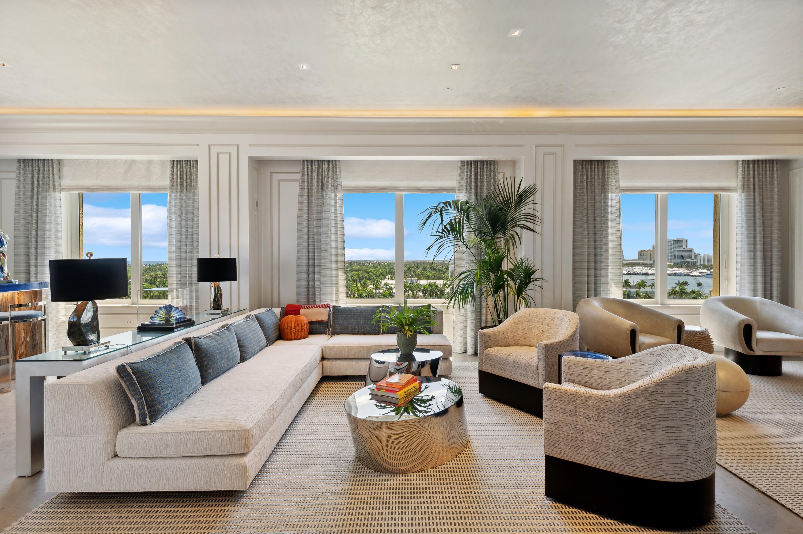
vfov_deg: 70.4
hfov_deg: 93.3
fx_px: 379
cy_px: 267
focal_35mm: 17
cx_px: 402
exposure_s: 1/40
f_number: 8
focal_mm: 17
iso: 100
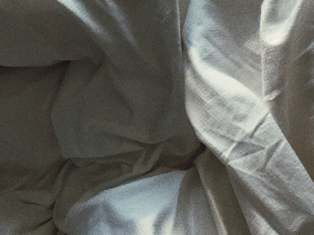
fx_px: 580
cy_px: 40
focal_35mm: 64
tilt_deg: -57.7
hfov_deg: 30.0
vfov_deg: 22.6
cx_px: 100
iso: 50
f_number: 2.2
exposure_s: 1/33
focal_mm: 4.15
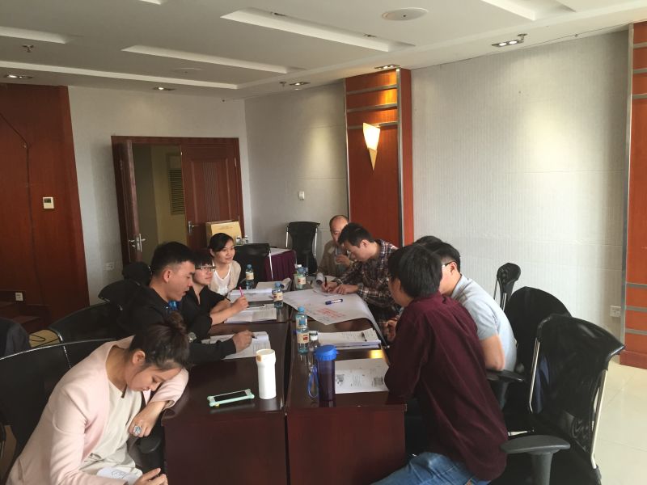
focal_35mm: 29
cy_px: 242
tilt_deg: -7.3
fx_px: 542
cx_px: 324
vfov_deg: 48.2
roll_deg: +2.0
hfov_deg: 61.7
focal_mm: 4.15
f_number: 2.2
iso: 125
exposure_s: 1/33
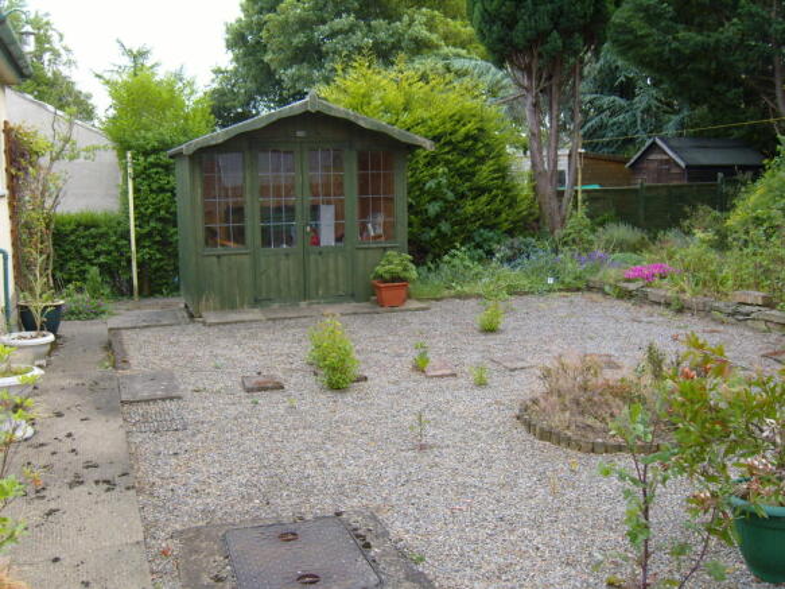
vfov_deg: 40.7
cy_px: 294
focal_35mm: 35
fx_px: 794
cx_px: 392
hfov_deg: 52.6
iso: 80
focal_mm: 7.4
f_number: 2.8
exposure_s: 1/180
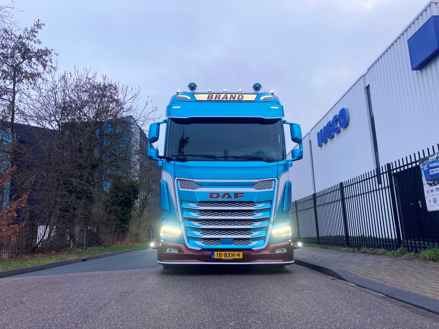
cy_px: 164
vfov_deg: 49.8
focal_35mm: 28
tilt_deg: +11.9
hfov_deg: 63.4
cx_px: 220
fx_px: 355
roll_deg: +2.2
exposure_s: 1/121
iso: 40
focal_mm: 3.99
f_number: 1.8
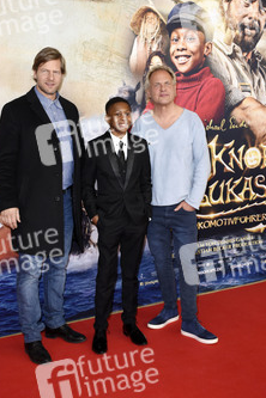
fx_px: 539
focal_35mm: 49
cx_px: 132
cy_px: 197
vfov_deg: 40.6
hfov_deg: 27.7
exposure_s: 1/100
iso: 640
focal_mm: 27
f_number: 6.3
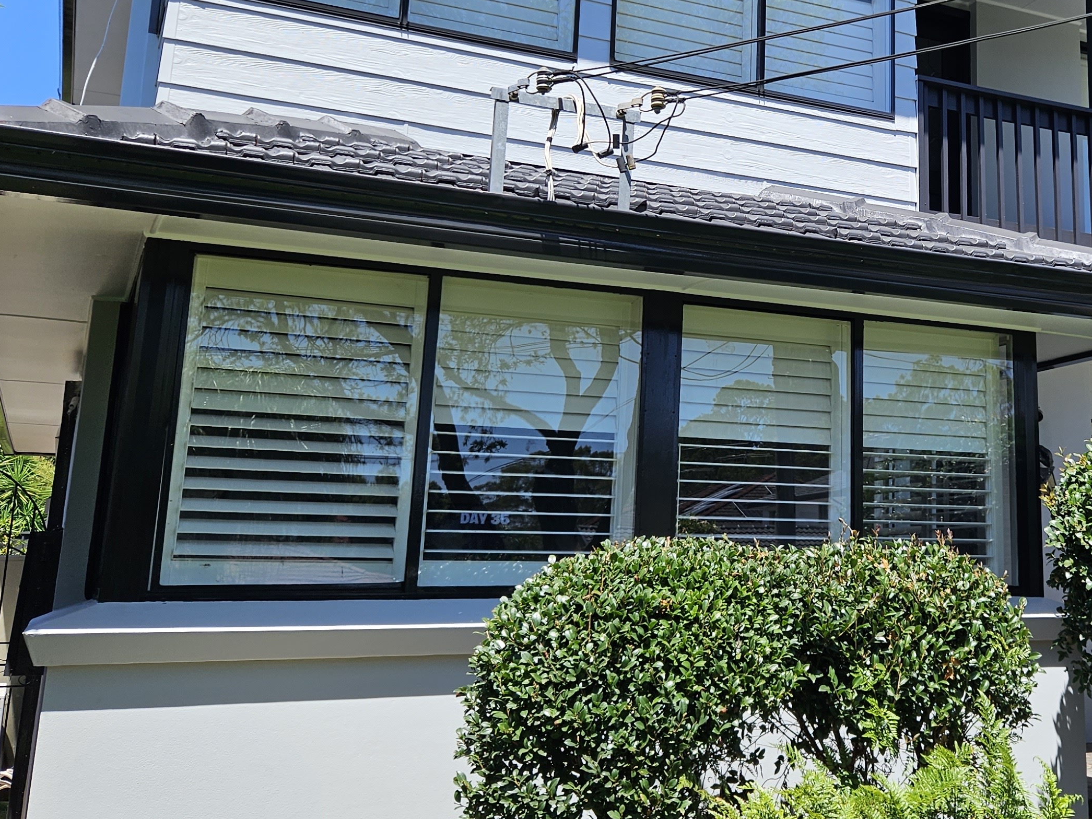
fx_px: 1388
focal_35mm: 44
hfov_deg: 41.5
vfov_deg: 32.7
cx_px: 839
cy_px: 292
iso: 25
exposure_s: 1/1053
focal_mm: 5.4
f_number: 1.8
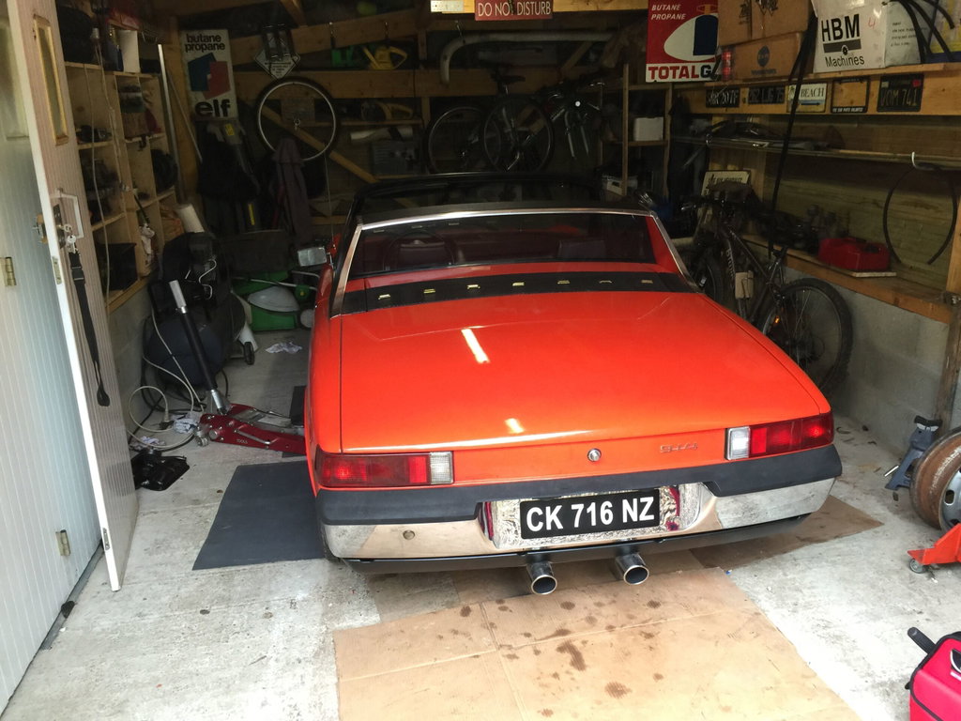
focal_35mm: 29
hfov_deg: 61.7
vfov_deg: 48.2
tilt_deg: -15.5
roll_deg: +2.7
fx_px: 805
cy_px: 360
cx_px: 480
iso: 40
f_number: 2.2
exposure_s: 1/30
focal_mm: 4.15
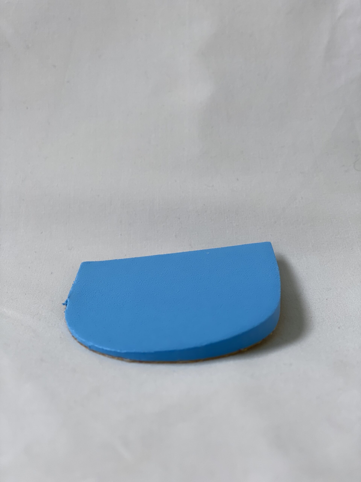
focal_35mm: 52
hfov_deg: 28.0
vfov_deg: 36.8
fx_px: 723
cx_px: 180
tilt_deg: -17.8
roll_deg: -1.1
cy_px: 241
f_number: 2
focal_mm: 6
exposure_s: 1/313
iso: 20
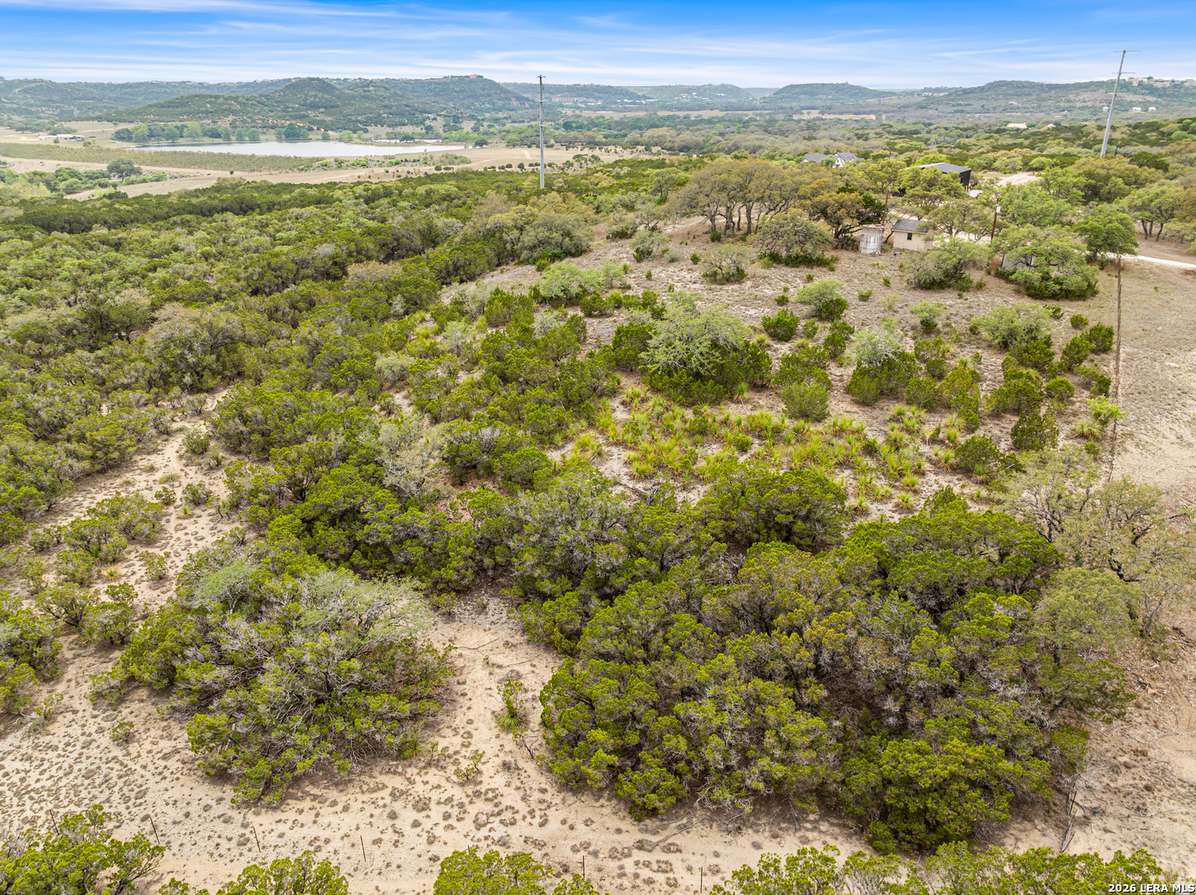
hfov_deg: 71.6
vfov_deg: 56.8
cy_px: 448
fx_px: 829
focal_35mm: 24
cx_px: 598
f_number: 2.8
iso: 210
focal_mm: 12.29
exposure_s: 1/4000
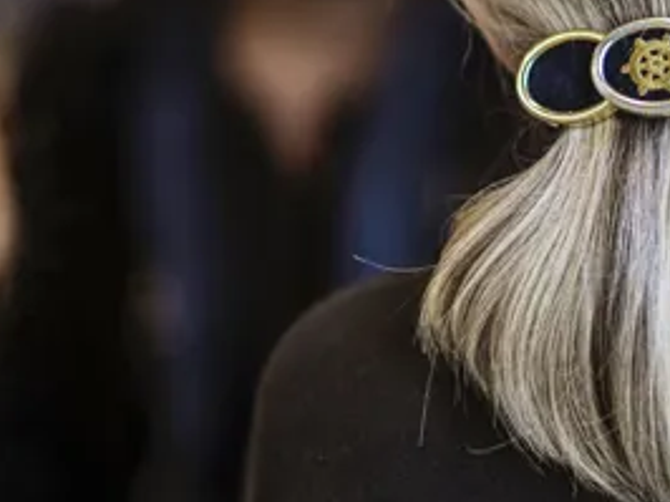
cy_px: 140
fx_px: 5144
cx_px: 791
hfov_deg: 7.4
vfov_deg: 5.6
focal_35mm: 266
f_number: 1.4
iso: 250
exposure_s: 1/400
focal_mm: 85
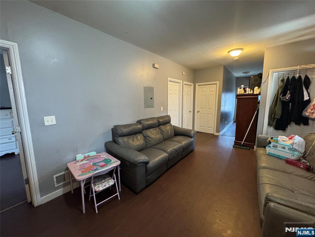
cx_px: 158
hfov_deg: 102.1
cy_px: 118
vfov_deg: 85.7
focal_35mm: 14
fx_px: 127
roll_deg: +0.8
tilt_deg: -9.1
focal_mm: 2.22
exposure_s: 1/60
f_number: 2.2
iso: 800
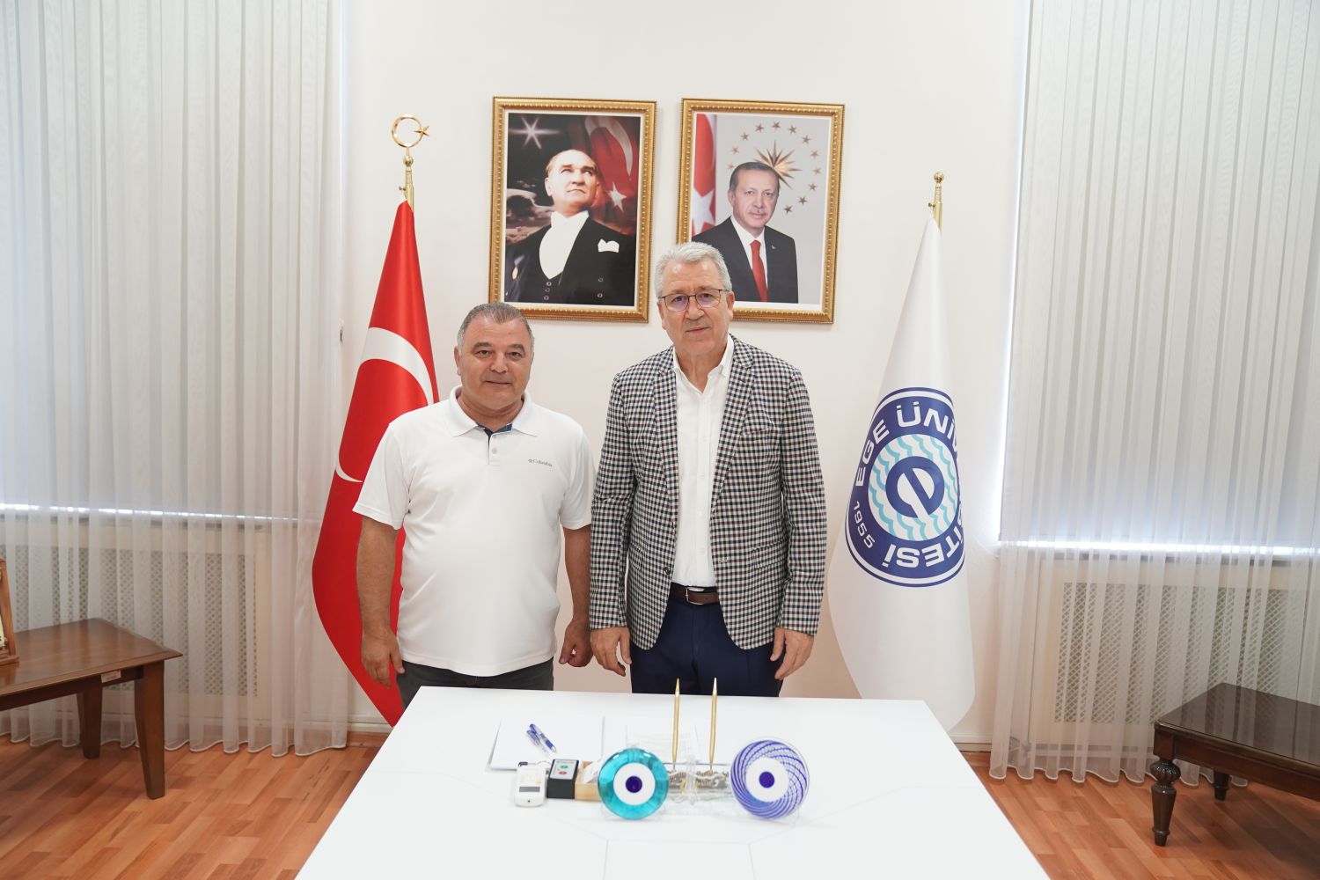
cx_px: 660
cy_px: 440
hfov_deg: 61.9
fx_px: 1100
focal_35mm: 30
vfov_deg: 43.6
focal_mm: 30
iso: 1600
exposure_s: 1/125
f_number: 3.2
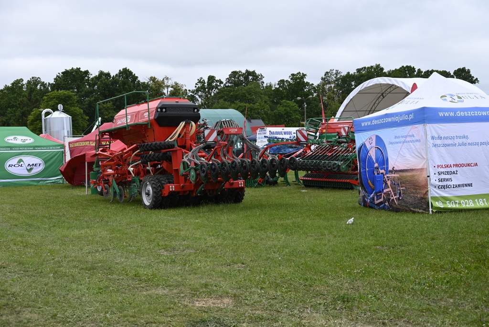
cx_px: 244
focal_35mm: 57
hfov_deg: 35.0
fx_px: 775
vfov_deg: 23.8
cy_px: 164
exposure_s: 1/500
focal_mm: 57
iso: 250
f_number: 5.6
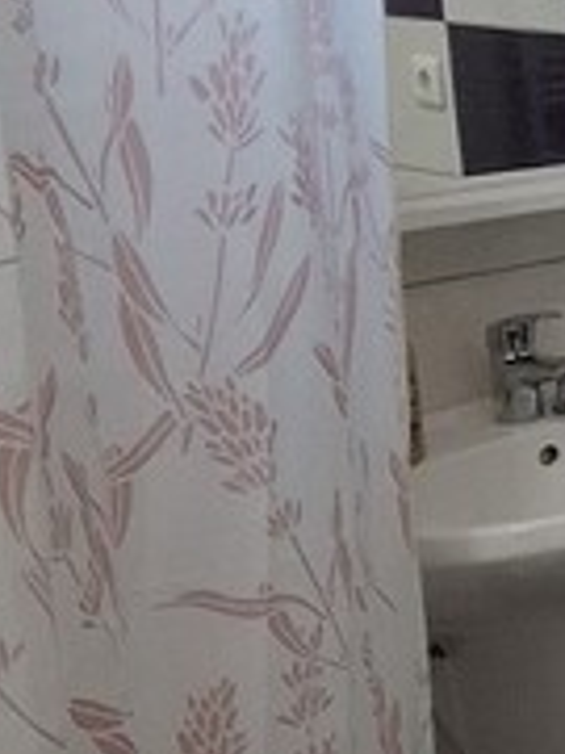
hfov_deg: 14.1
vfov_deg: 26.2
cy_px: 281
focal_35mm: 74
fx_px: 1610
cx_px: 1339
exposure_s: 1/50
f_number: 2.2
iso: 160
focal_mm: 1.74
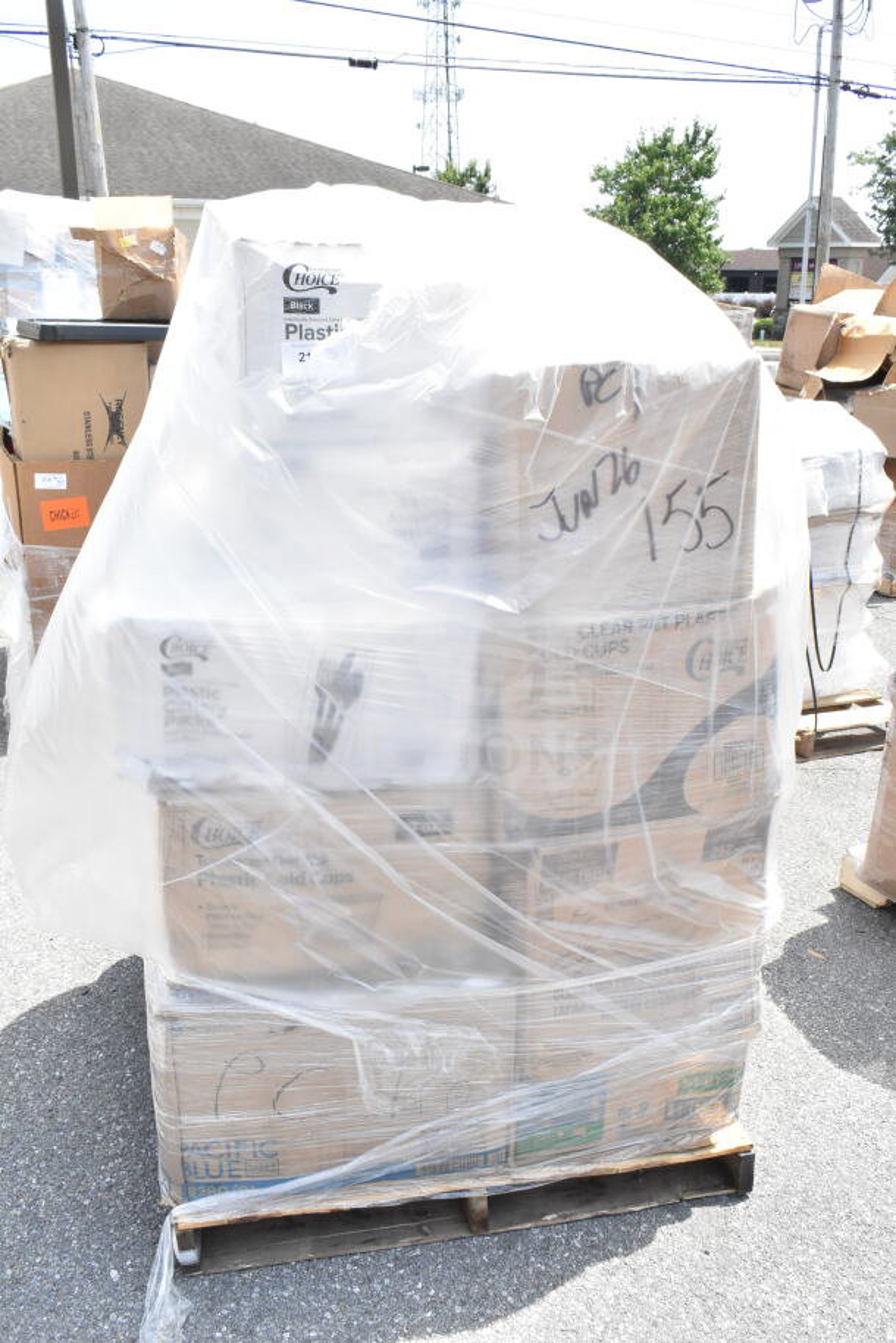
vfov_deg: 59.5
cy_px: 672
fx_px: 1175
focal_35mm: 32
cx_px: 448
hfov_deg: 41.7
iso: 1600
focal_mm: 21
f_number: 13
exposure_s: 1/640
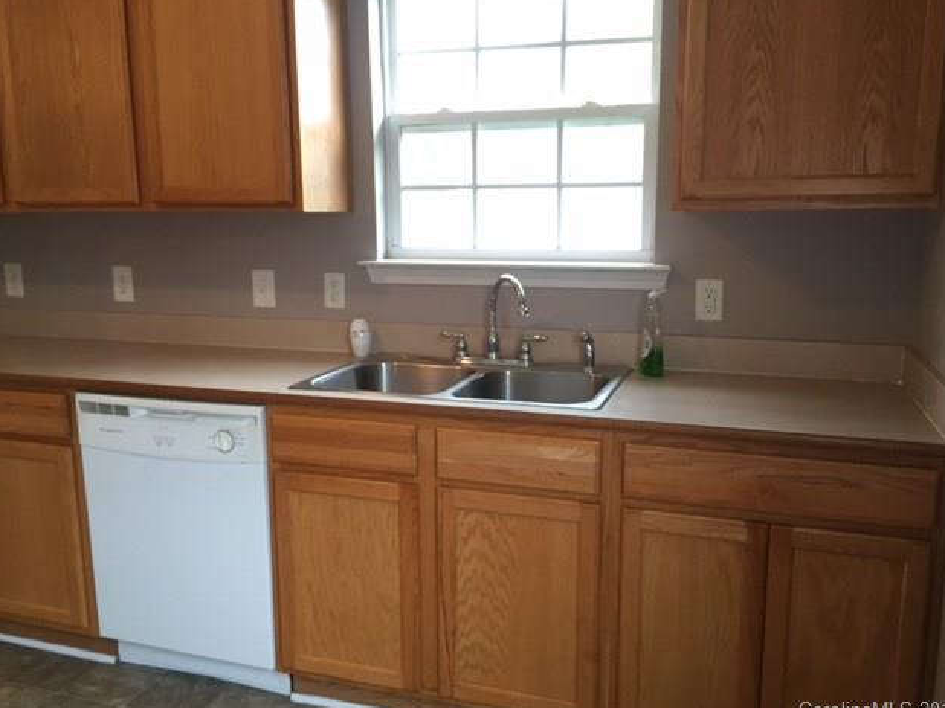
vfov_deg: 46.8
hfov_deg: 60.0
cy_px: 359
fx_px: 819
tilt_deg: -11.0
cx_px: 485
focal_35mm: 30
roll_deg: +0.2
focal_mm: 4.15
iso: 100
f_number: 2.2
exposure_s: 1/30
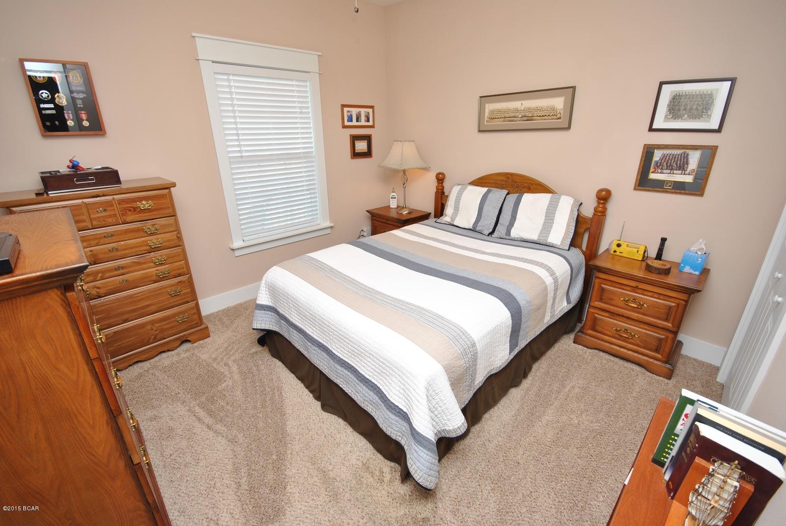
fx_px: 328
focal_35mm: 15
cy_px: 263
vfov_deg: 77.5
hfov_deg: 100.3
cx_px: 393
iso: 200
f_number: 5.6
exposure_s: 1/40
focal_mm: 10
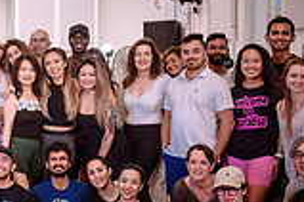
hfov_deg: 17.2
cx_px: -112
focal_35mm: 110
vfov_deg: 12.4
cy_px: 128
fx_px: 929
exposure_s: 1/100
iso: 1250
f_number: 4.5
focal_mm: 26
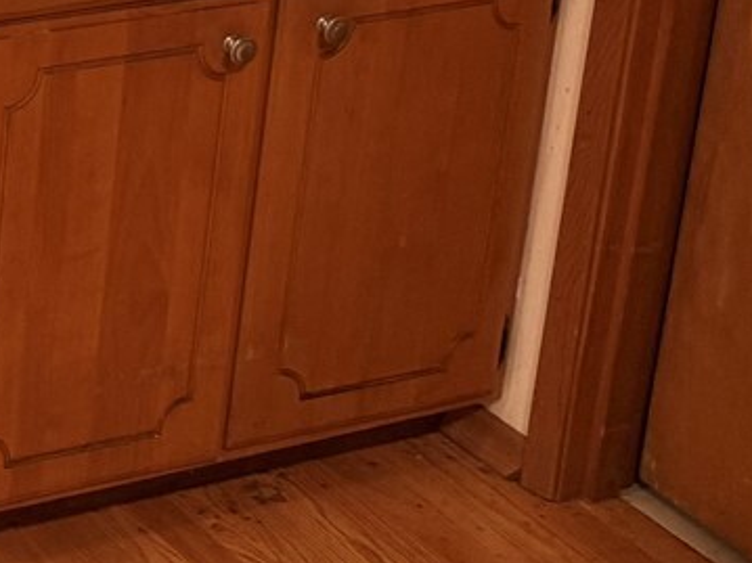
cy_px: -306
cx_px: -700
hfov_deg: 15.2
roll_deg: +0.1
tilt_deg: -12.8
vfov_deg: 13.0
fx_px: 2324
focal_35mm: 107
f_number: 1.78
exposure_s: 1/60
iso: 250
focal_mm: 6.76
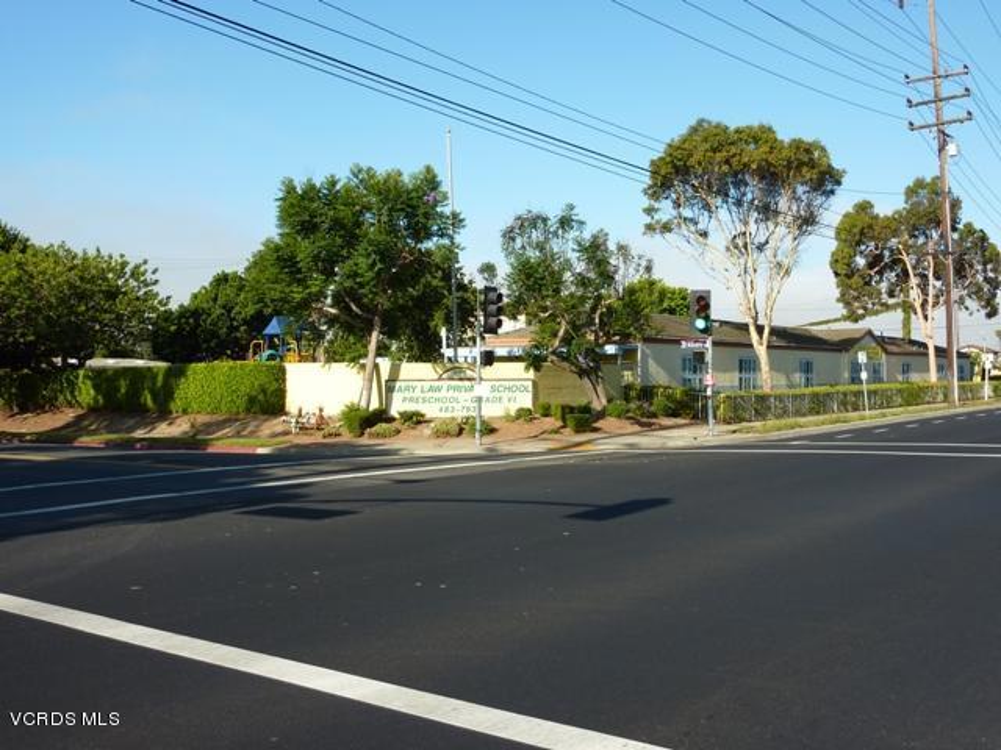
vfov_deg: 40.7
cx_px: 500
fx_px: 1012
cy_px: 375
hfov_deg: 52.6
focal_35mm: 35
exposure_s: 1/500
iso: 80
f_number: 4
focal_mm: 5.7
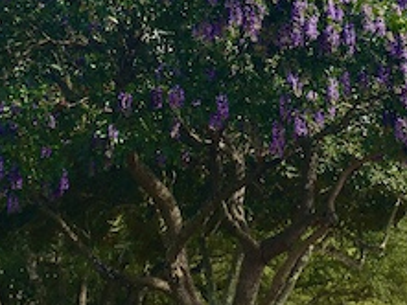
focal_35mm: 84
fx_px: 988
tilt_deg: +8.8
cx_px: 239
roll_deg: +2.6
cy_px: 20
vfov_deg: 17.3
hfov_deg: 23.2
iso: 25
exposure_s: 1/1304
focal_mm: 4.15
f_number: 2.2
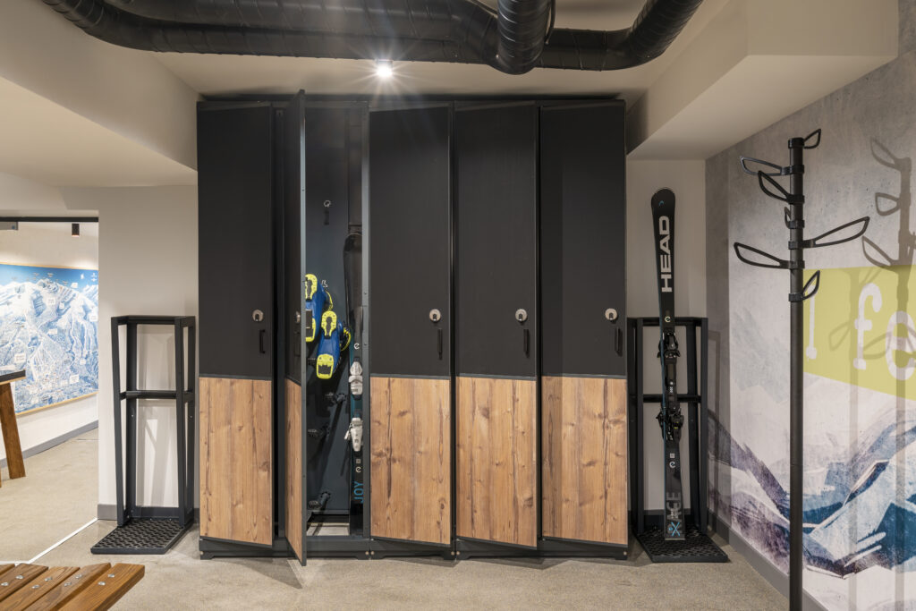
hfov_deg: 63.7
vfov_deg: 45.0
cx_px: 458
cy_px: 306
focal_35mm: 29
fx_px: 738
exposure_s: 1.6
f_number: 8
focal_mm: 29
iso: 200
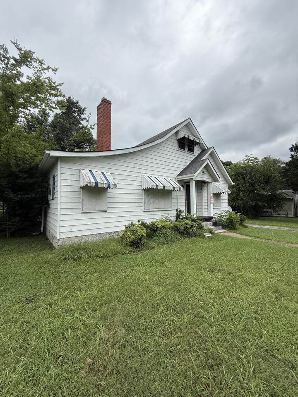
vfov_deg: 102.1
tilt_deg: +2.0
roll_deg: +0.7
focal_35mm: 14
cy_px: 198
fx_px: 161
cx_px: 149
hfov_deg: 85.7
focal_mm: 2.22
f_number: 2.2
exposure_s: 1/1312
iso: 50
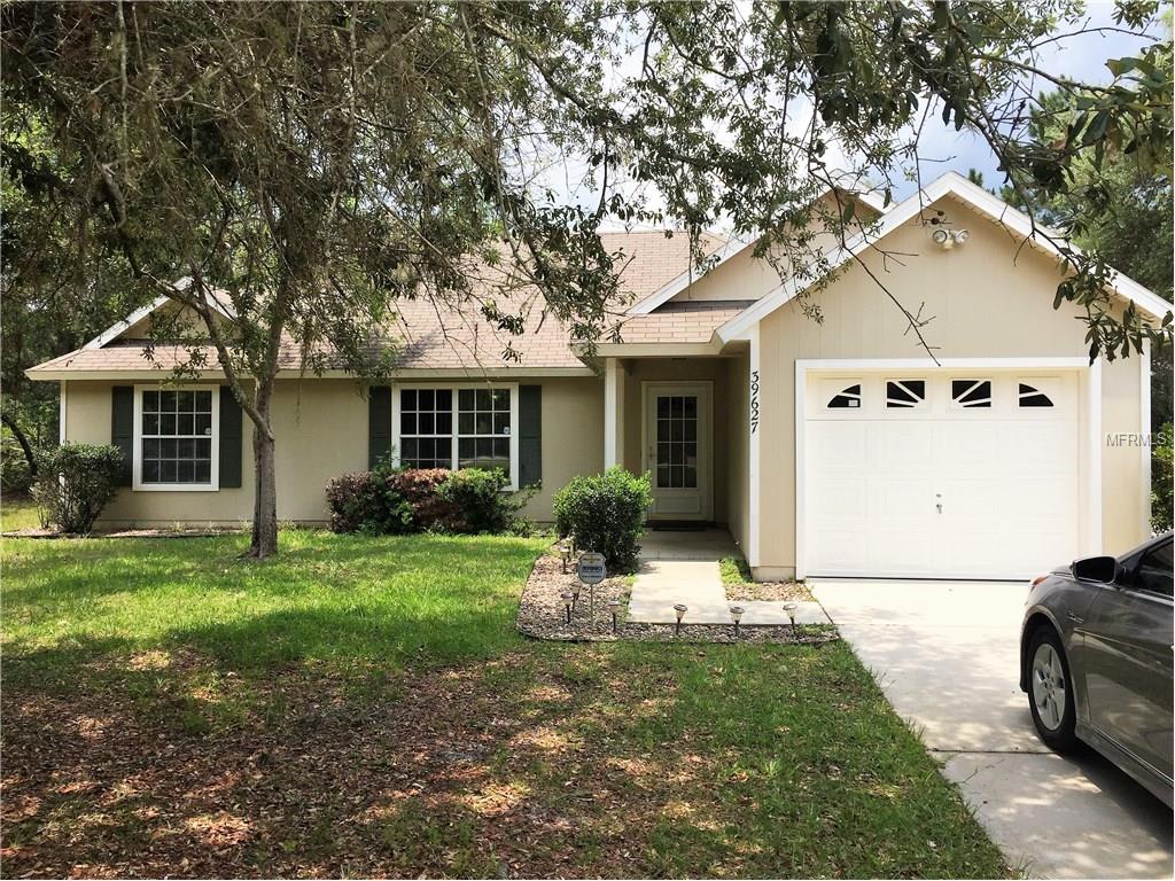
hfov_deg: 61.7
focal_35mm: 29
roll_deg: +0.4
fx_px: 984
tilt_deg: -1.2
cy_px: 440
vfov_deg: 48.2
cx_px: 588
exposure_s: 1/1099
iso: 32
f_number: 2.2
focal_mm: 4.15
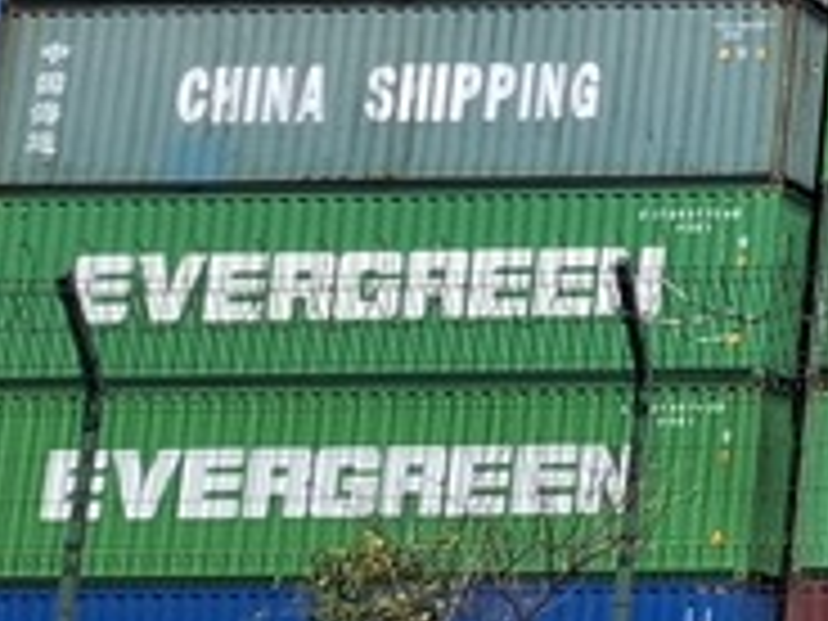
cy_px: -414
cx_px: 2007
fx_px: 3827
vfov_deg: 9.0
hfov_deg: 10.6
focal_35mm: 160
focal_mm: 5.54
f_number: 1.8
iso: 50
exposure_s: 1/1887
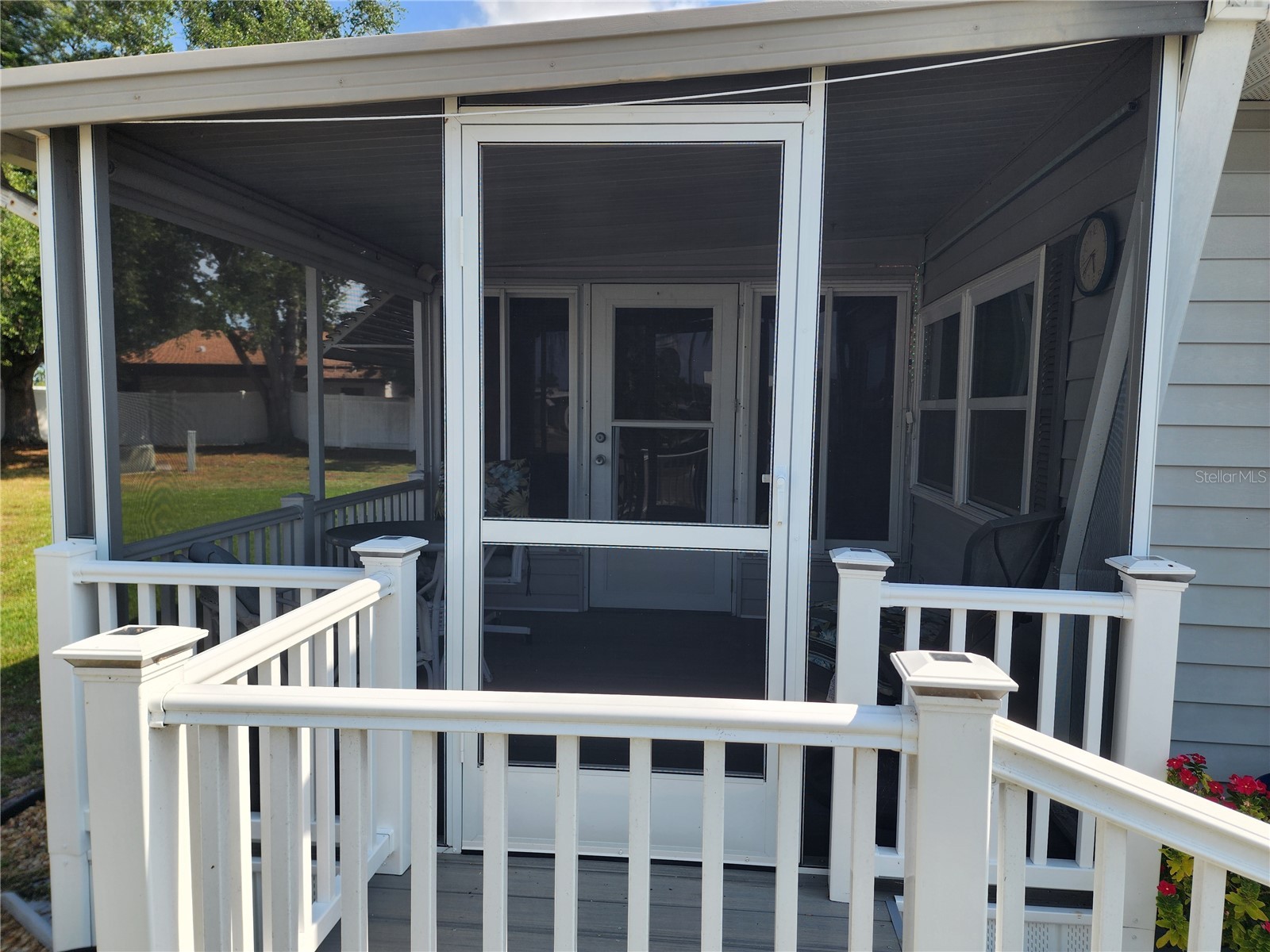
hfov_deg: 73.9
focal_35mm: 23
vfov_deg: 58.9
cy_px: 476
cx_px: 635
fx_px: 844
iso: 12
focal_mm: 6.4
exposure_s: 1/621
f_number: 1.8
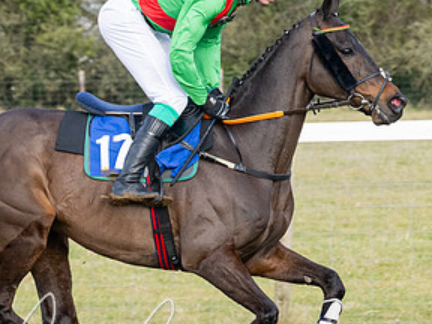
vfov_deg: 3.8
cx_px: 234
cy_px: 250
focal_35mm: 394
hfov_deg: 5.0
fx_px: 4917
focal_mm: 91
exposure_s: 1/800
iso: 400
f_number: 5
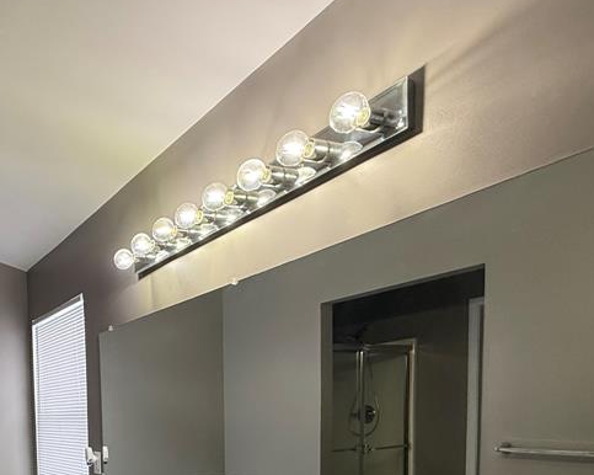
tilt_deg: -4.9
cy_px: 460
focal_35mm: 29
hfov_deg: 53.0
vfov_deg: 43.7
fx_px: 510
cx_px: 59
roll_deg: +1.4
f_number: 2.2
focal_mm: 2.22
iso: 160
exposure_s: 1/120
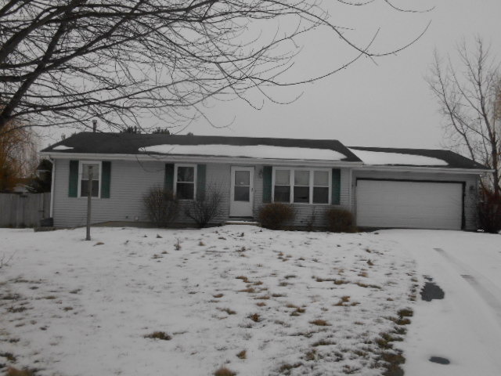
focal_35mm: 31
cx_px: 250
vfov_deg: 45.4
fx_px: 449
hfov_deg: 58.4
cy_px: 188
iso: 250
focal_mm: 5.5
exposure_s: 1/250
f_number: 3.6
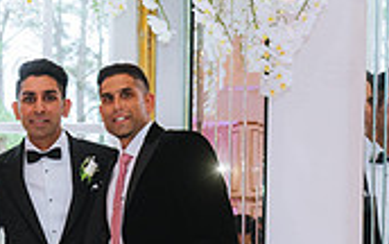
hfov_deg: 19.4
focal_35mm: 103
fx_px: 1093
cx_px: -29
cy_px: 274
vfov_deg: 12.5
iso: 800
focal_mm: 30
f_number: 2.8
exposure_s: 1/200
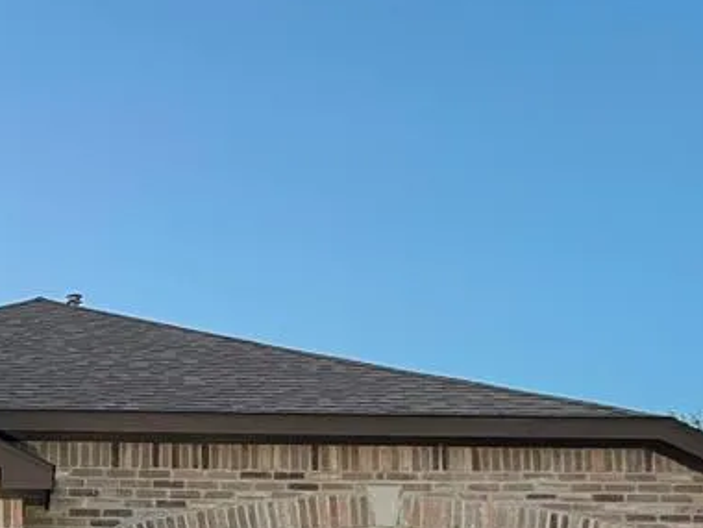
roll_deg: +0.3
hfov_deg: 26.5
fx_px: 1422
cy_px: 495
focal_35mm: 70
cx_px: 20
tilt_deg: +10.3
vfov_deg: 20.5
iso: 640
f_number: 1.6
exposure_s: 1/33
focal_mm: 4.2
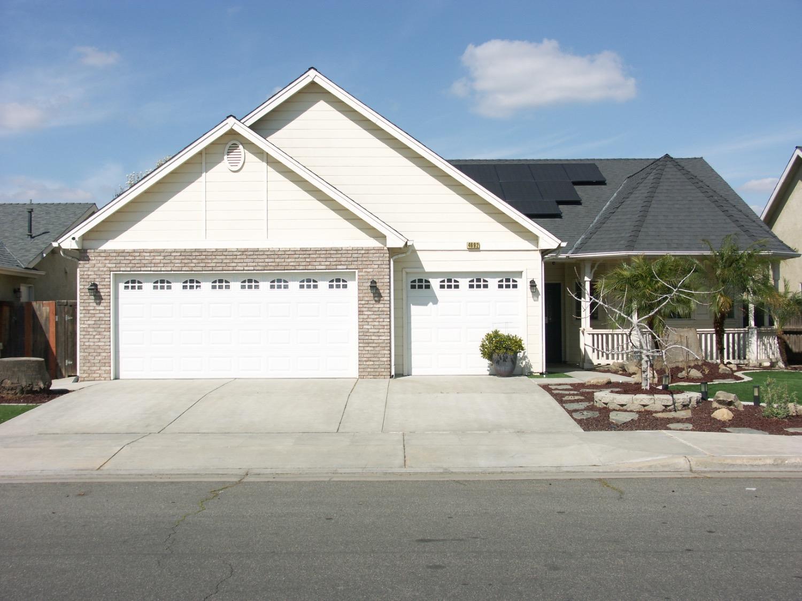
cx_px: 401
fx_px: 973
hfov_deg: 44.8
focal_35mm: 42
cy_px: 300
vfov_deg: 34.3
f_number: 3.5
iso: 64
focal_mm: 10.8
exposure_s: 1/1600
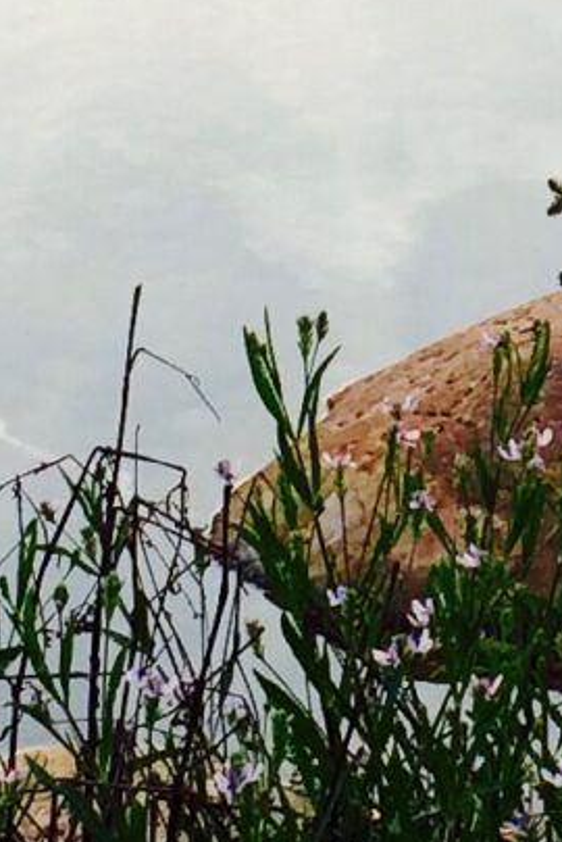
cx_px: 795
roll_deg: -1.8
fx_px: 4465
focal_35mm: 191
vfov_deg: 10.5
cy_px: -281
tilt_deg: -12.8
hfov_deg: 7.1
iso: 32
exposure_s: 1/311
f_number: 2.2
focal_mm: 4.15
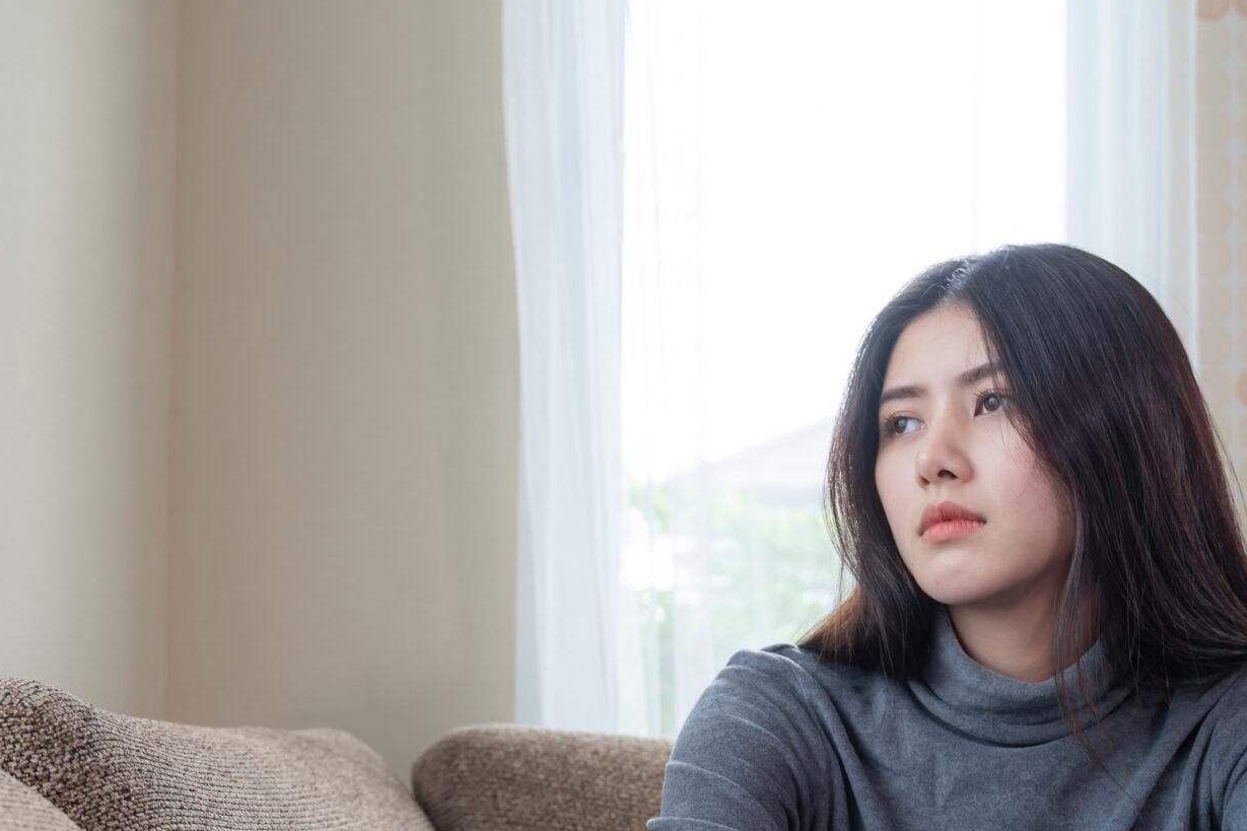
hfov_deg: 31.0
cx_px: 604
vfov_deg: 20.7
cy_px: 665
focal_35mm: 65
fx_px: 2251
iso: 200
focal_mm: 39
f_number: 3.5
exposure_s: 1/100
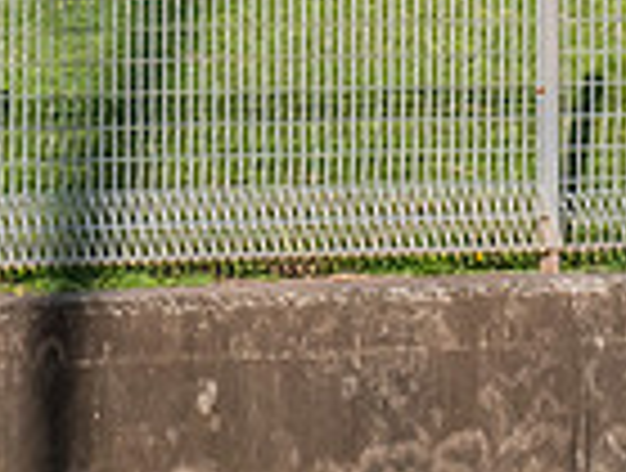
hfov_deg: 1.0
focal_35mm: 1998
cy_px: 174
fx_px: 36226
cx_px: 1099
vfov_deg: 0.7
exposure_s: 1/1250
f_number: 9
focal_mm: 250
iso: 800
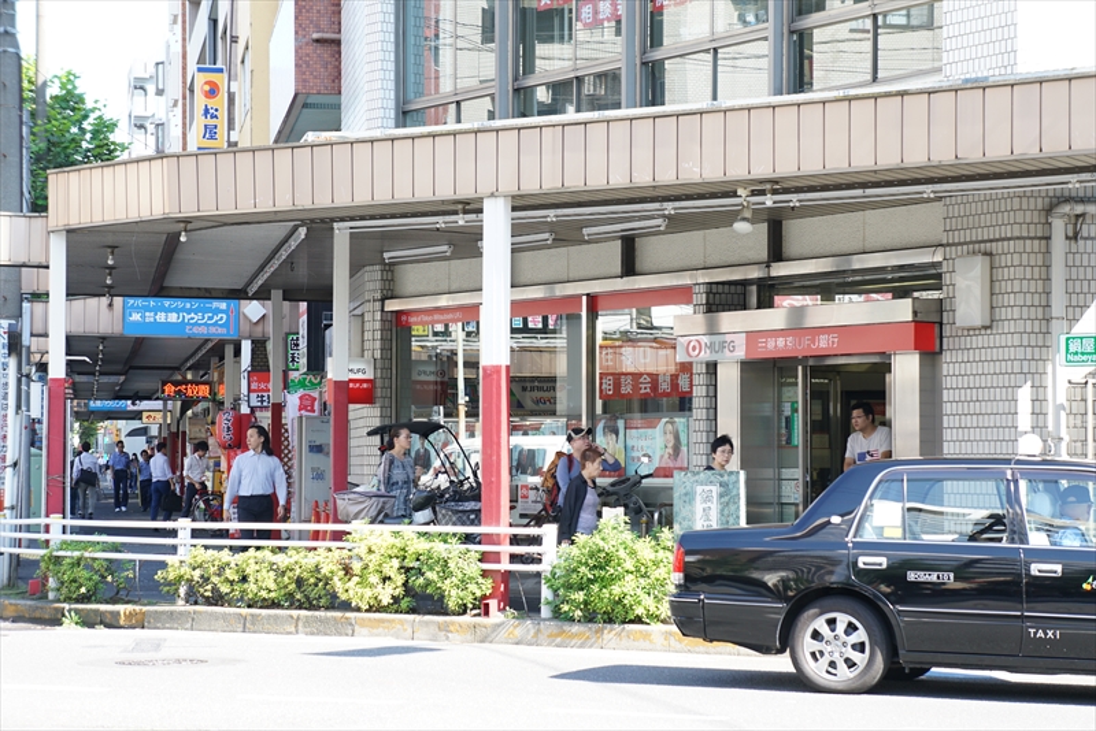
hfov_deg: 24.8
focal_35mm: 82
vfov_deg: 16.7
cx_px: 548
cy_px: 366
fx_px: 2497
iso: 160
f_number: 5.6
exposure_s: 1/100
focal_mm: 55
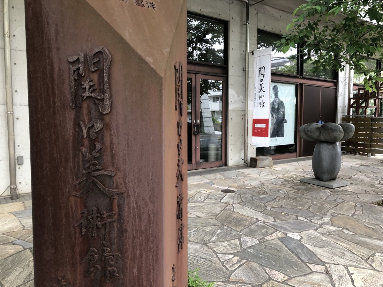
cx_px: 192
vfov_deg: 49.7
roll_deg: -0.2
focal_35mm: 28
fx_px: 310
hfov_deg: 63.4
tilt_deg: -1.4
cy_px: 144
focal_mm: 4
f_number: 1.8
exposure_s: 1/33
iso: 32
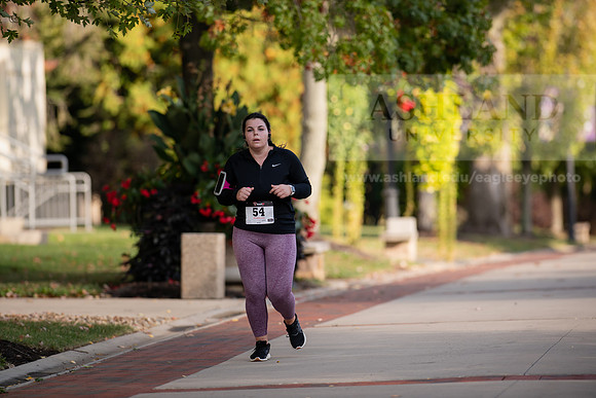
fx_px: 4968
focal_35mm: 300
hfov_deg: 6.9
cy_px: 199
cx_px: 298
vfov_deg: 4.6
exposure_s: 1/500
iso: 200
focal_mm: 300
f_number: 3.5
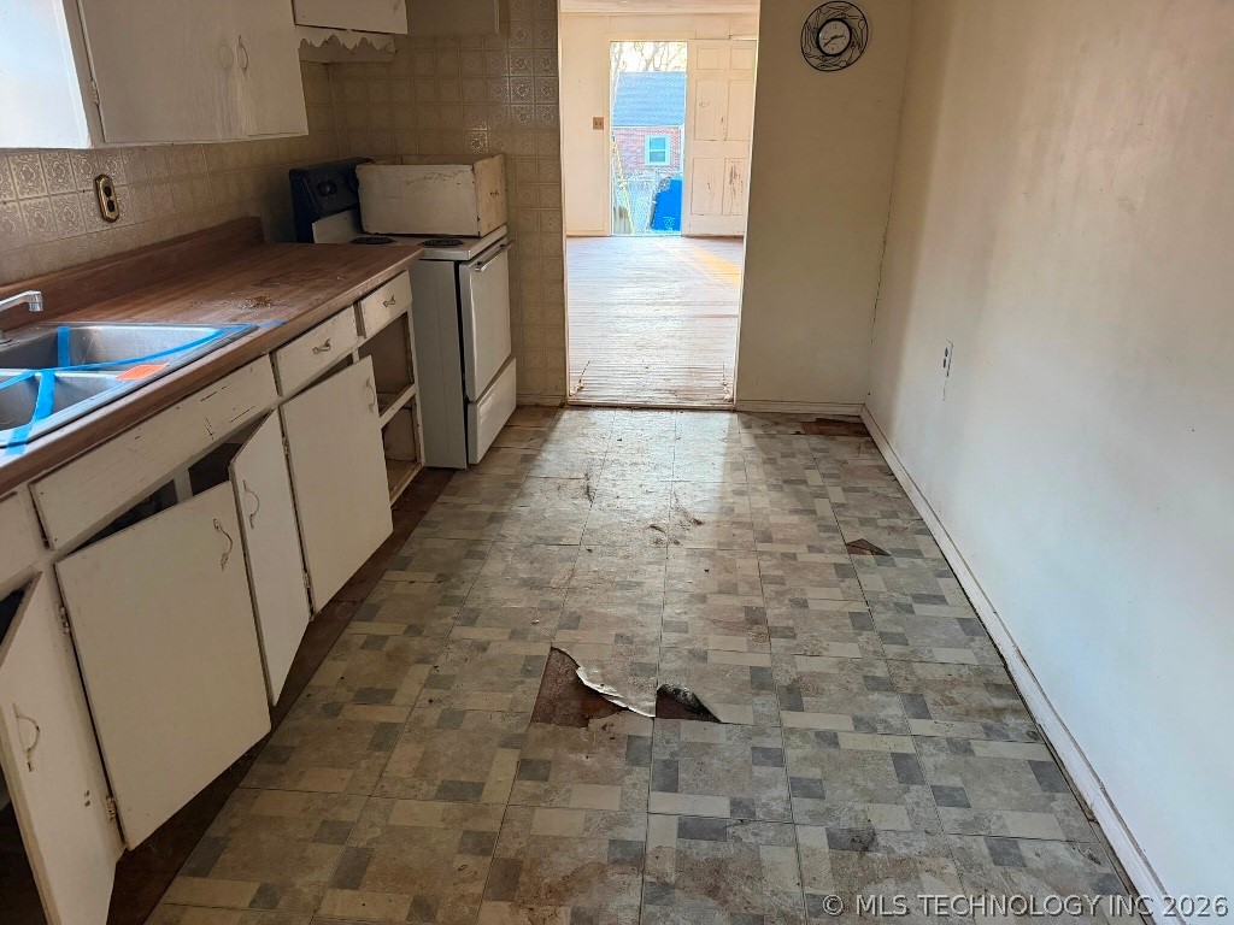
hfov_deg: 71.6
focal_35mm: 24
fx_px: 856
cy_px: 462
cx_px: 617
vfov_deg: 56.8
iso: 640
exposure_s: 1/60
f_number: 1.78
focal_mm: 6.76
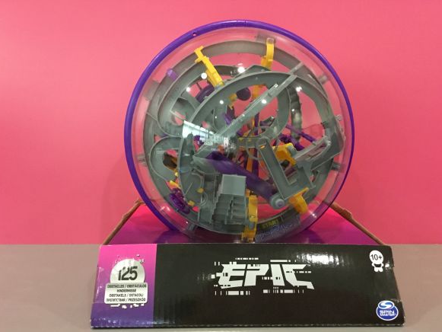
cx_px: 221
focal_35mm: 32
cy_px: 171
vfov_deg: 44.2
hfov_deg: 56.8
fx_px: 409
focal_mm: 3.3
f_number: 2.4
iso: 320
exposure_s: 1/17
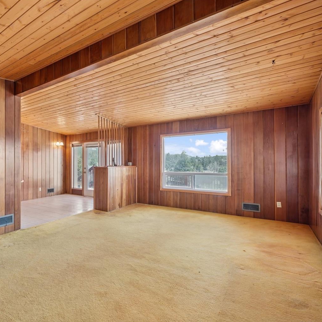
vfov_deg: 74.8
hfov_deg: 71.9
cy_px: 164
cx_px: 99
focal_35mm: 20
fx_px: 210
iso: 100
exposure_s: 1/1.25
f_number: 11
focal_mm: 15
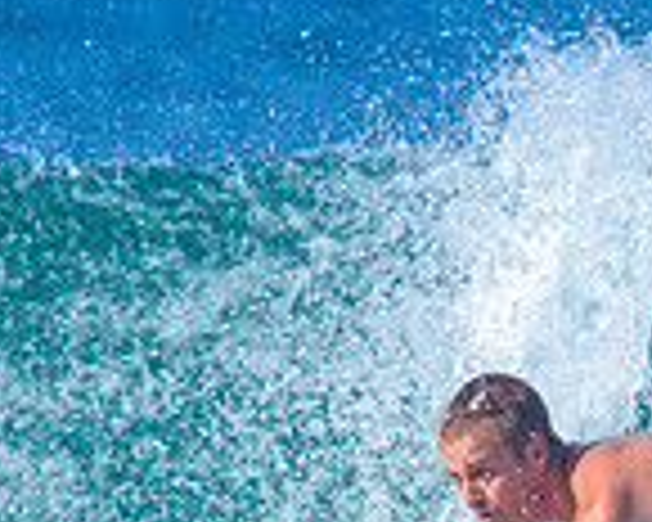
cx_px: 353
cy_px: 858
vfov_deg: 0.4
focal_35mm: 3539
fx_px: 68291
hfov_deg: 0.5
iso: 360
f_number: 6.3
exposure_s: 1/2500
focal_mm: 800
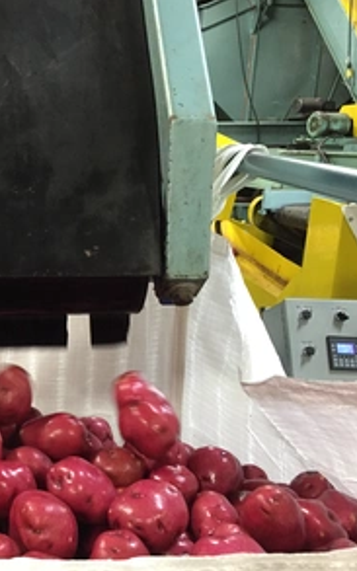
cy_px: 288
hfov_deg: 28.9
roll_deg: -0.5
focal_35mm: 42
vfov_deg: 47.2
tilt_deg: -13.0
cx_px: 14
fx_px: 654
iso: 200
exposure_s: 1/30
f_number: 2.2
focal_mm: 4.15
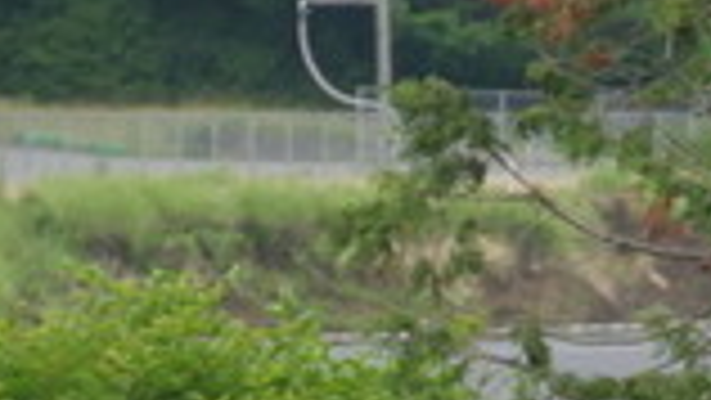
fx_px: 23272
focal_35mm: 1234
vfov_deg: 1.0
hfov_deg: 1.7
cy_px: 809
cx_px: 1062
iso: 1000
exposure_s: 1/500
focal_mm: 140
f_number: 5.6
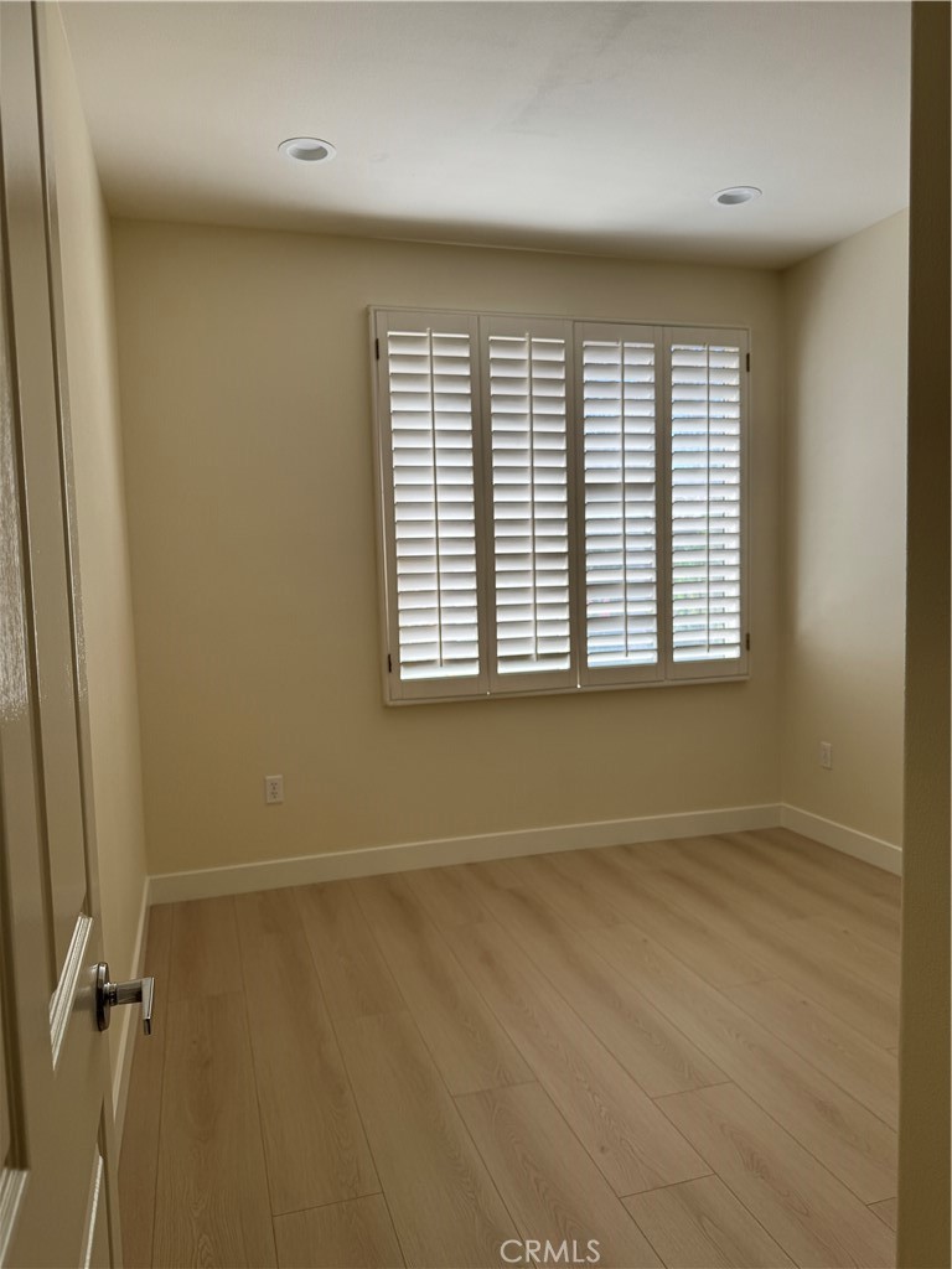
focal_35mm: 24
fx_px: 880
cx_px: 476
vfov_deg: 71.6
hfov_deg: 56.8
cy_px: 634
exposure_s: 1/318
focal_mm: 6.76
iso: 80
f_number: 1.78
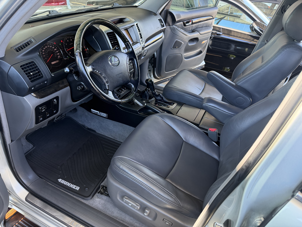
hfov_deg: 71.6
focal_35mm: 24
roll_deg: -7.9
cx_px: 151
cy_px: 114
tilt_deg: -32.8
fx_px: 209
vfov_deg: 56.8
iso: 200
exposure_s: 1/80
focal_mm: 6.76
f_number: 1.78
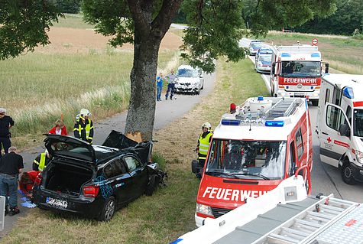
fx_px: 531
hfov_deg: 37.8
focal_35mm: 52
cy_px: 122
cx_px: 182
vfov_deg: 25.9
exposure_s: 1/400
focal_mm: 35
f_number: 10
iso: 1000
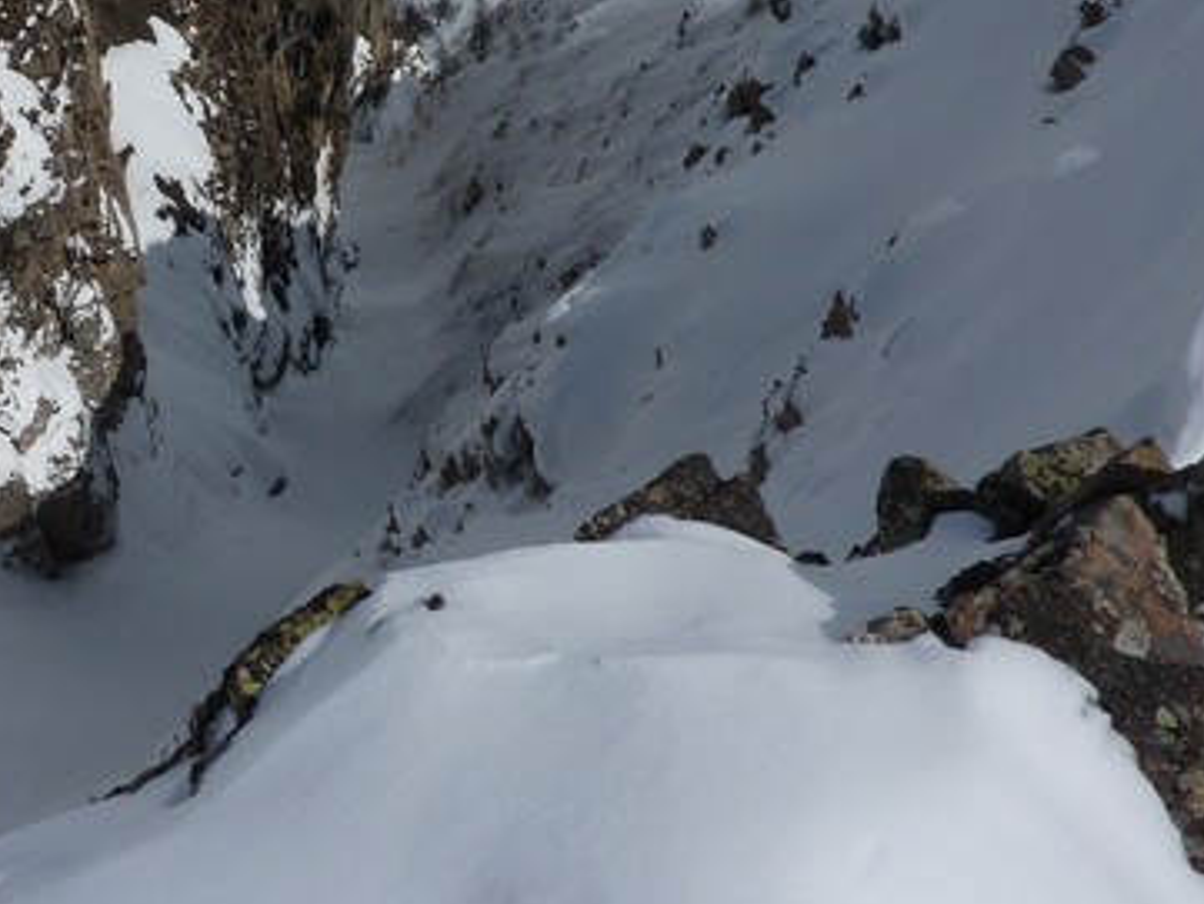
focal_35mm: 52
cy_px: 162
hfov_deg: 34.5
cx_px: 90
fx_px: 1809
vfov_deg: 27.4
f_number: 6.3
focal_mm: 4.1
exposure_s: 1/1300
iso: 80
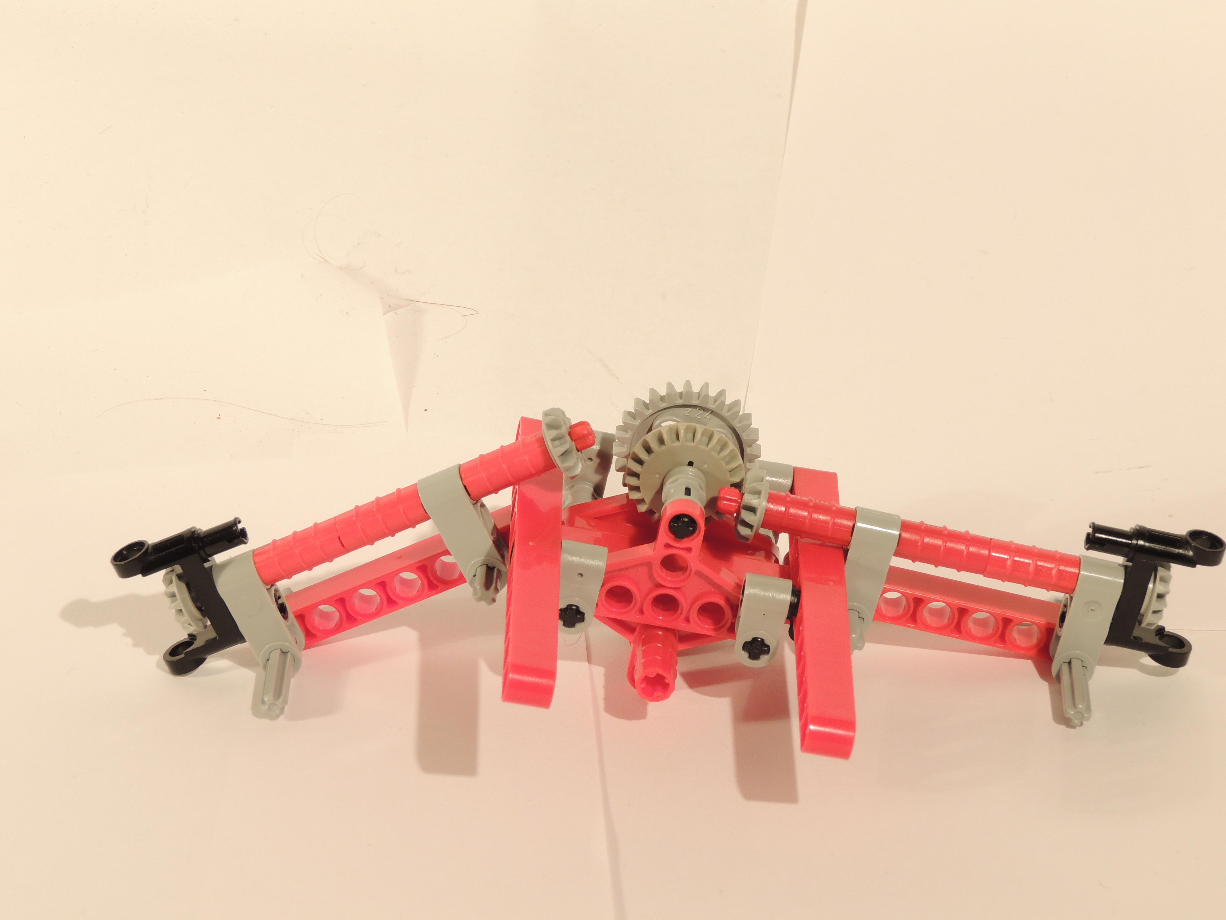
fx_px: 4781
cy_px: 460
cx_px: 613
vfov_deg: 11.0
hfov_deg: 14.6
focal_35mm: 135
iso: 100
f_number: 6.1
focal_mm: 24
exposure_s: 1/2.5
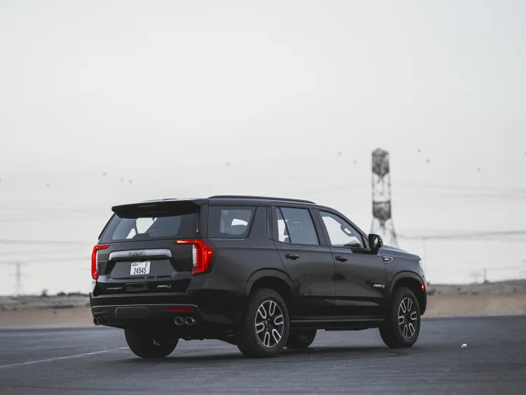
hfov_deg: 21.1
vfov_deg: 15.9
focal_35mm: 93
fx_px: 1413
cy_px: 196
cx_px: 281
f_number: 1.4
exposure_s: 1/320
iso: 320
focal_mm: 85
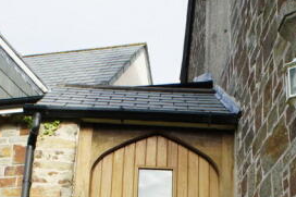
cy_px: 218
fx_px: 534
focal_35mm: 65
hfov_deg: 30.6
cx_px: 208
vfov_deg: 20.0
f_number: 11
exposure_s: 1/60
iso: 200
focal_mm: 18
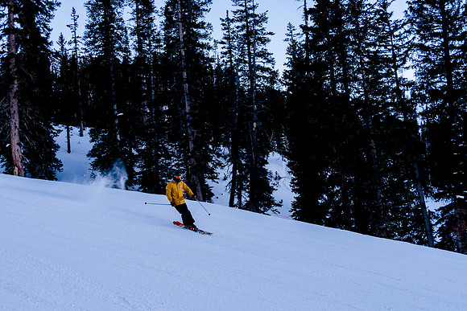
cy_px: 156
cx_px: 234
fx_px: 623
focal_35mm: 48
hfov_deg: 41.1
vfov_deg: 28.1
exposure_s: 1/800
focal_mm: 32
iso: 400
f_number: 5.6
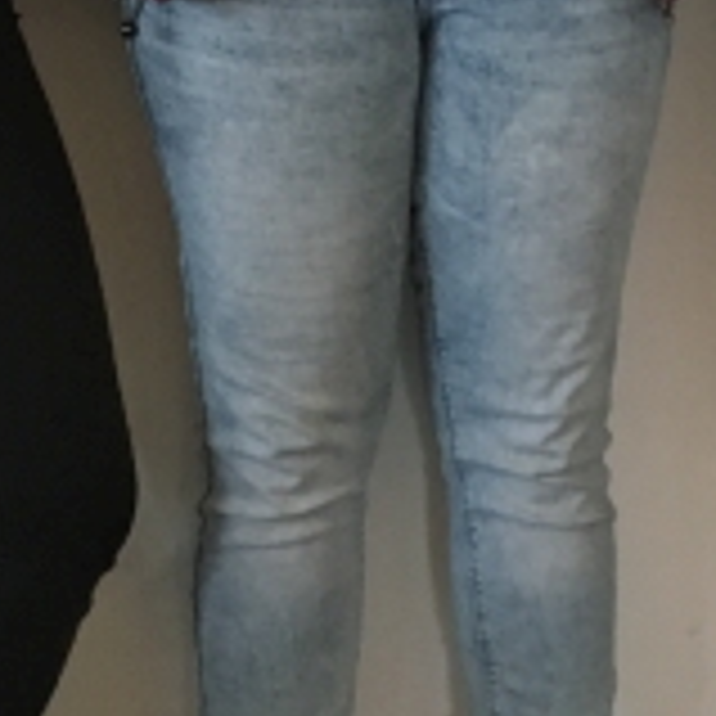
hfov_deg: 14.4
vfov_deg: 14.0
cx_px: 419
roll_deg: -0.6
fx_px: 2832
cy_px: -133
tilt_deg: -2.2
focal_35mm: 121
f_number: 2.2
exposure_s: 1/33
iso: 250
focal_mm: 4.15
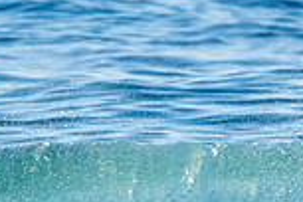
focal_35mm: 2850
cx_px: -85
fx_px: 23986
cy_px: 336
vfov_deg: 0.5
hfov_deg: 0.7
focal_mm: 500
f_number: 5.6
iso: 250
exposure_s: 1/1250
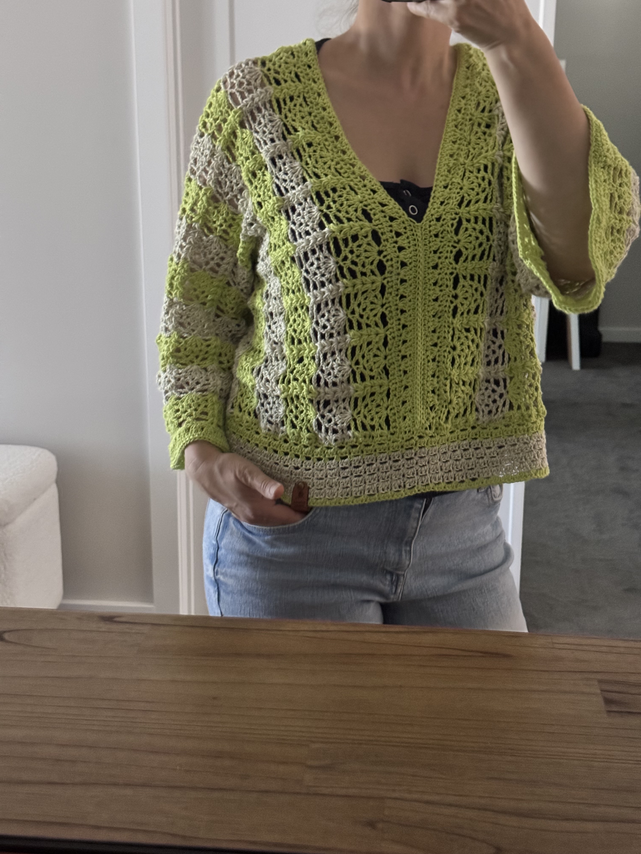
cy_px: 427
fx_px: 1185
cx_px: 320
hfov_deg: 30.3
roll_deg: +3.0
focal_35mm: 48
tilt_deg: -33.7
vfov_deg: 39.7
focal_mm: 6.76
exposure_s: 1/23
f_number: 1.78
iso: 800
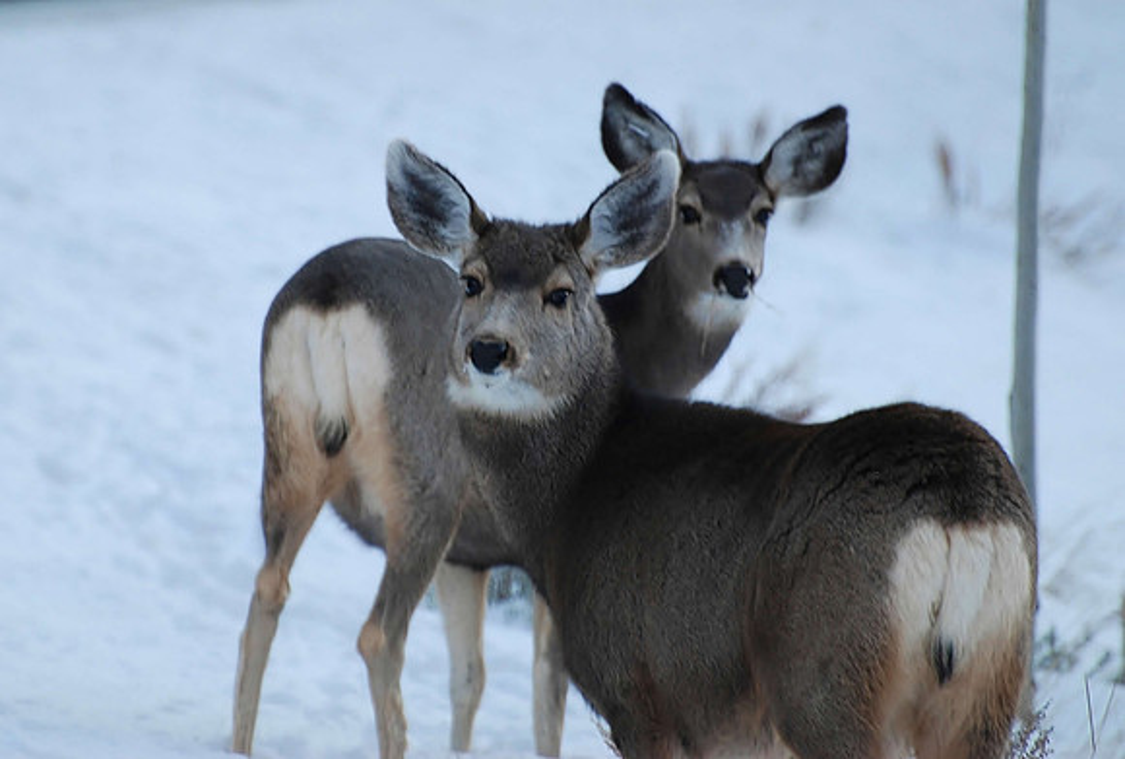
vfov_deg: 3.1
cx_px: 562
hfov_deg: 4.6
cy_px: 380
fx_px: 14110
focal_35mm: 450
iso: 400
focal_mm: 300
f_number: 5.6
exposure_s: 1/80
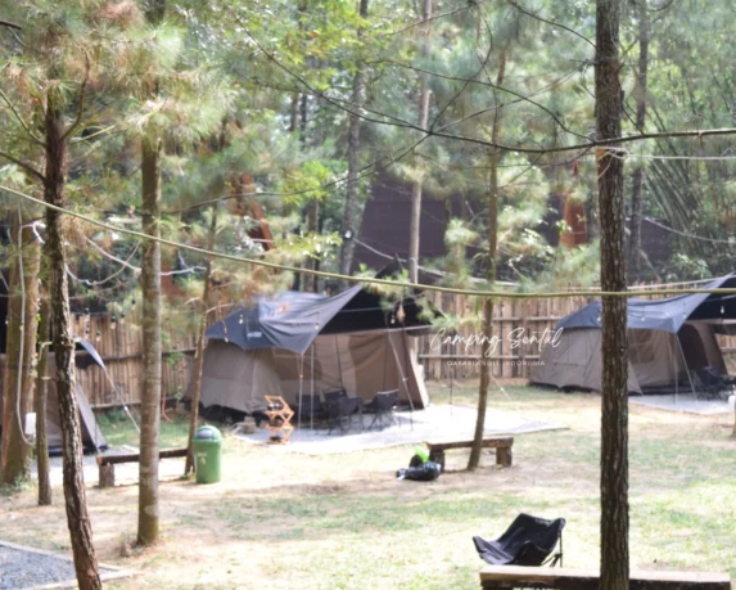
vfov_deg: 26.3
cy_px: 349
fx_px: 1261
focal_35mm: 58
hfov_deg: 32.3
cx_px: 496
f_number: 4.5
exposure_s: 1/60
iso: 100
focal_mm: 23
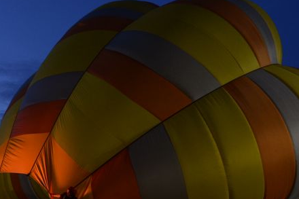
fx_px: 332
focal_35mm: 40
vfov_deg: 33.3
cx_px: 94
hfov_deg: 47.5
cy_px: 117
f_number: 3.5
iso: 1600
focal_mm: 22
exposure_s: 1/40
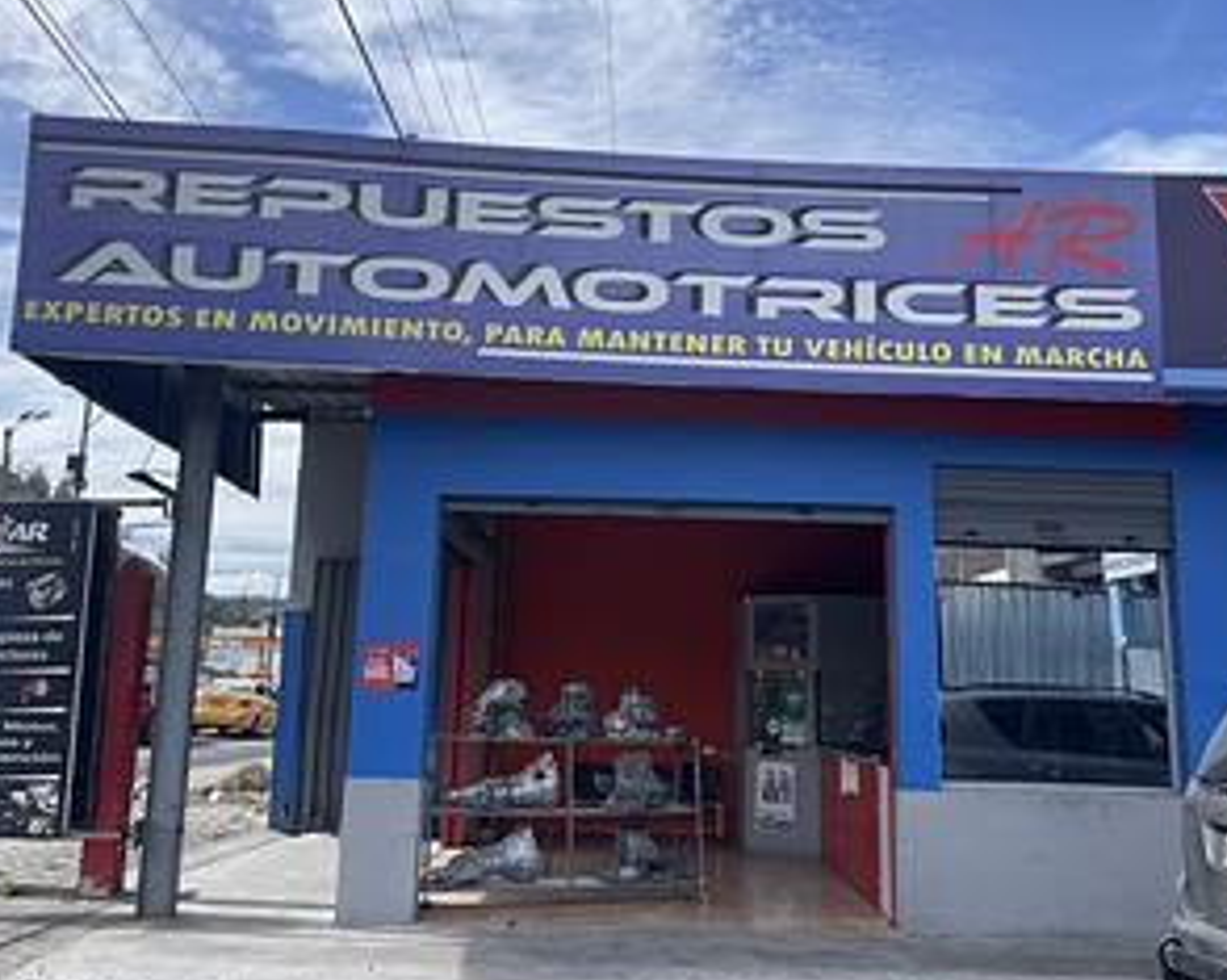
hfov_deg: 49.1
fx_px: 1343
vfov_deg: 40.0
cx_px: 643
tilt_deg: +12.6
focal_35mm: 37
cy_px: 436
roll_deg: -2.3
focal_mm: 4.2
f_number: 1.6
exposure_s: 1/2747
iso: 32
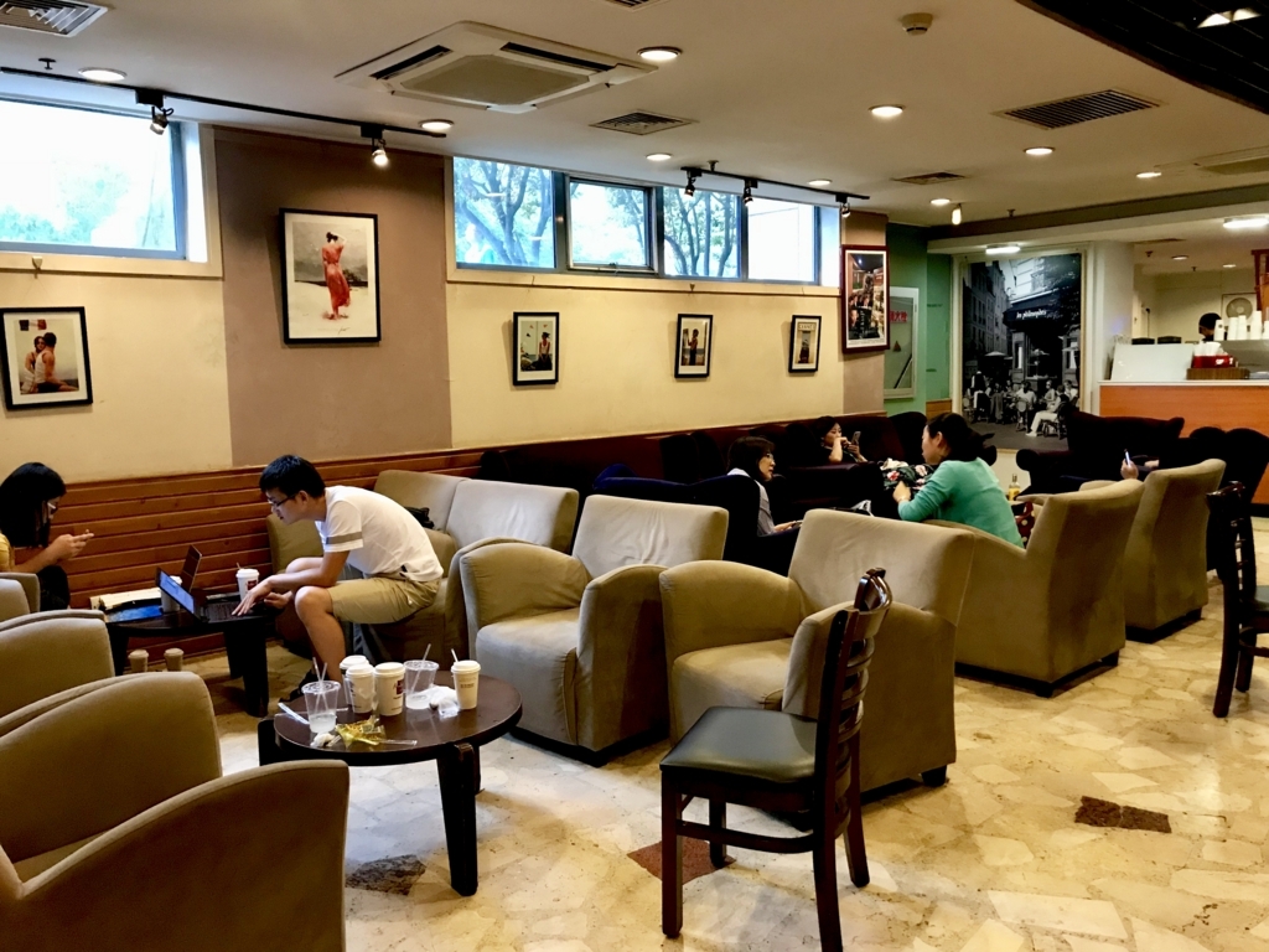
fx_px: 1026
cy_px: 476
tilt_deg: -5.9
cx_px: 634
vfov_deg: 49.7
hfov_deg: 63.4
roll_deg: +0.6
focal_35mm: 28
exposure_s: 1/14
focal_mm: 3.99
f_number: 1.8
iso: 100
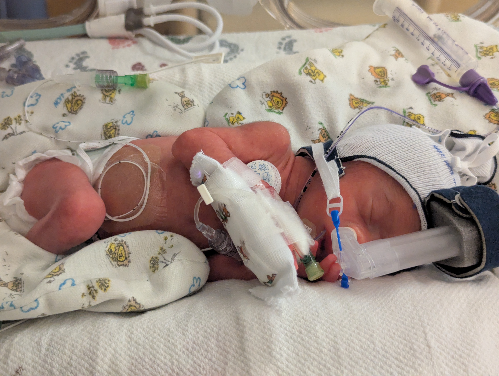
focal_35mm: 48
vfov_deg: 30.3
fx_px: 693
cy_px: 188
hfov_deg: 39.6
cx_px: 250
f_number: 1.85
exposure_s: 1/23.8
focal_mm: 6.81
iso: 863
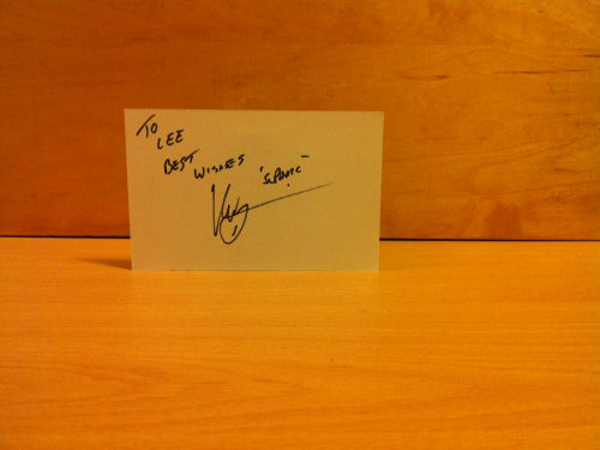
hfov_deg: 52.6
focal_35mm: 35
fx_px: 607
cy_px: 225
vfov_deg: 40.7
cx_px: 300
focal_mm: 3.85
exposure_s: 1/15
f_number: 2.8
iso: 200
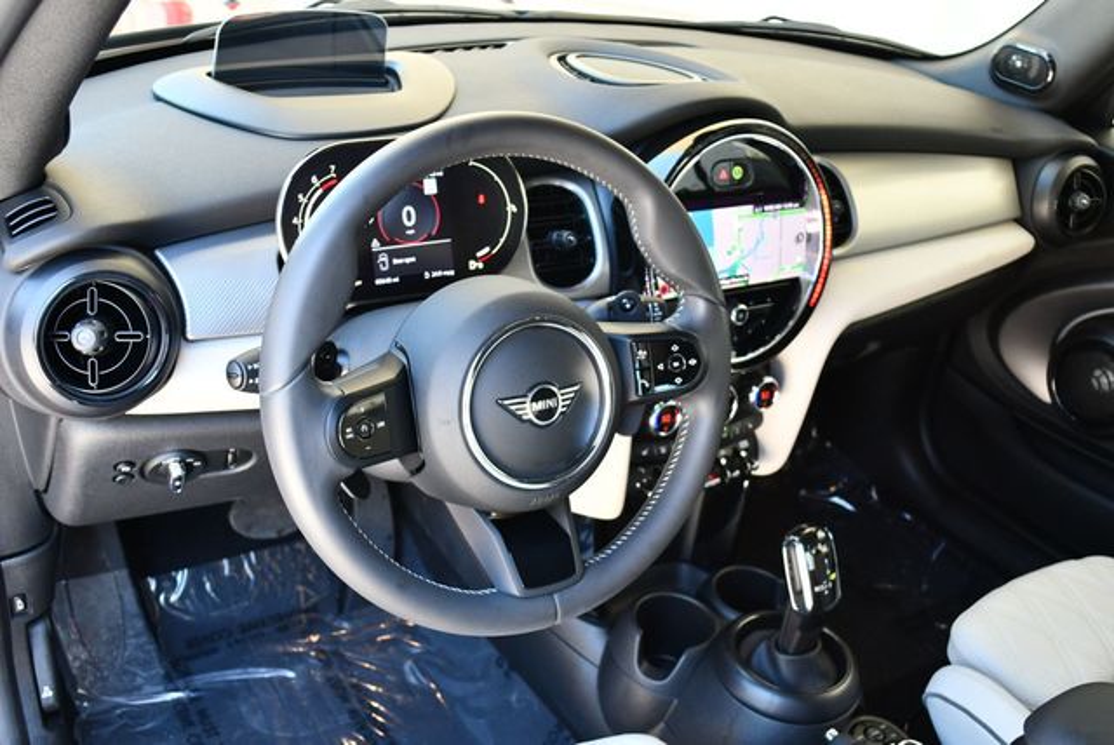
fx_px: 1115
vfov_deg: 36.9
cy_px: 372
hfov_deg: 53.1
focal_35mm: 36
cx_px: 557
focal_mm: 18
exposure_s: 1/160
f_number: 3.5
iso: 800
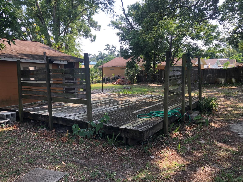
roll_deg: +2.2
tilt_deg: -5.4
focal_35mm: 28
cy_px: 91
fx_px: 197
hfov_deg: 63.4
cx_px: 122
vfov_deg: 49.7
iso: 20
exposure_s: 1/226
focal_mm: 3.99
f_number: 1.8
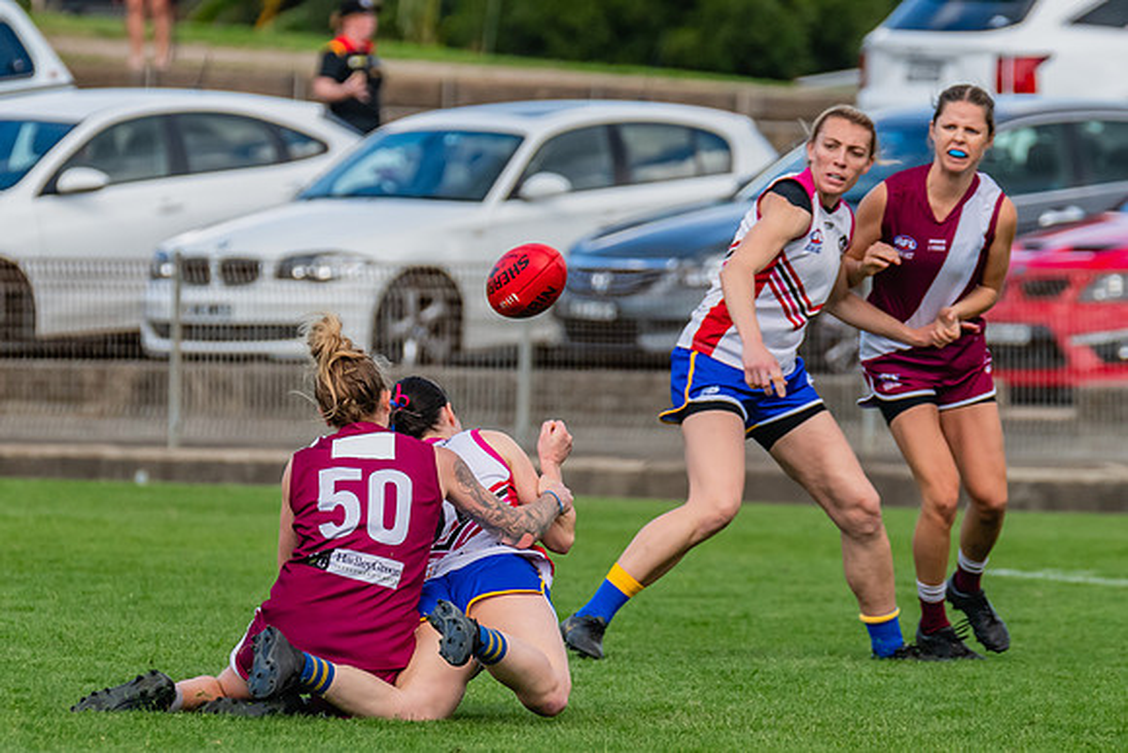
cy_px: 433
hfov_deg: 3.5
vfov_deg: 2.3
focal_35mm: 593
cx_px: 418
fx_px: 18586
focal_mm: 310
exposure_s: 1/1600
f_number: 6.3
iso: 800
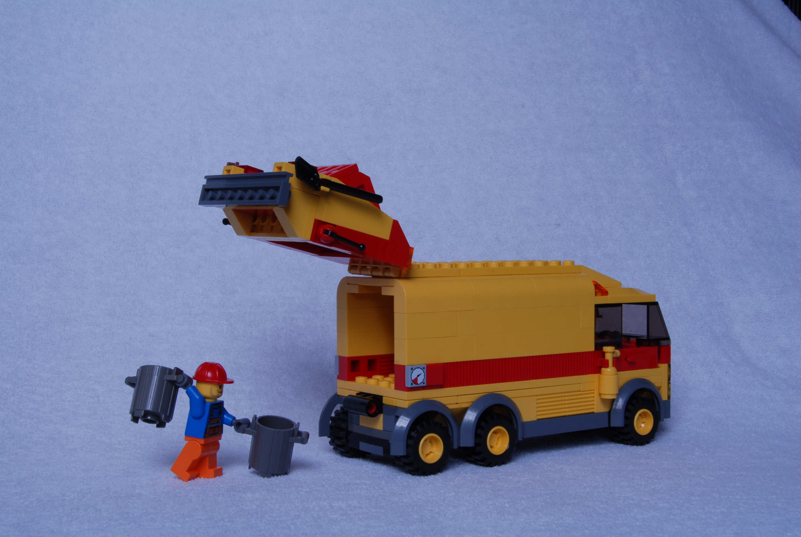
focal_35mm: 54
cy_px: 268
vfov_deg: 25.2
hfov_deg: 36.8
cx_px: 400
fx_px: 1204
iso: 200
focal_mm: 36
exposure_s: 1/13
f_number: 22
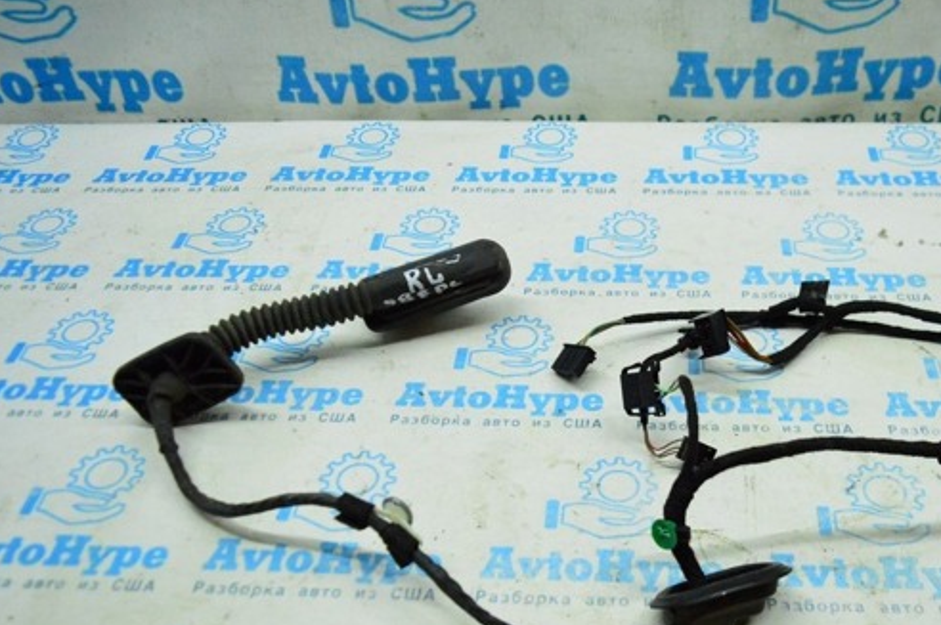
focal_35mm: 39
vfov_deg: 33.9
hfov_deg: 49.2
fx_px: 1018
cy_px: 399
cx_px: 574
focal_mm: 20
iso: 6400
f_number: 4
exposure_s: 1/1000
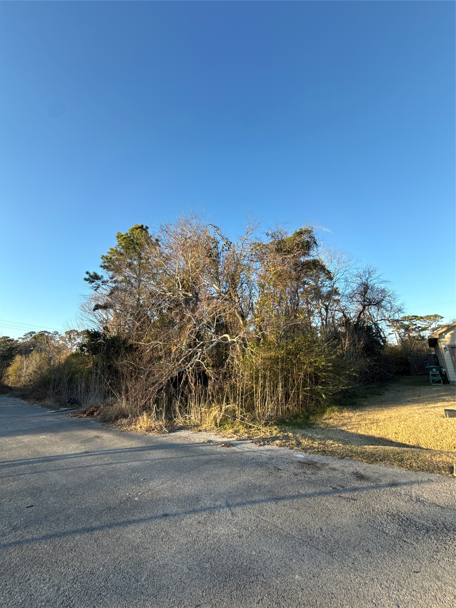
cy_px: 304
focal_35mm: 14
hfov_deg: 85.7
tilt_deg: +15.9
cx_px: 228
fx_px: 246
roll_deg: +2.6
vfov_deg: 102.1
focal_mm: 2.22
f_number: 2.2
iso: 50
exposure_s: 1/374
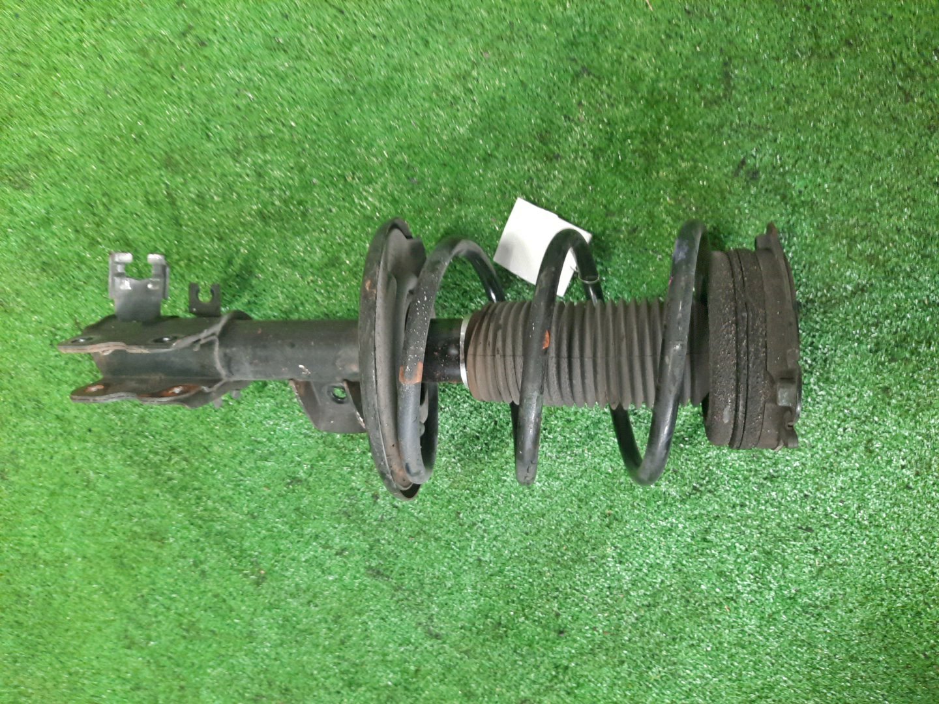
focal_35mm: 25
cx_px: 470
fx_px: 678
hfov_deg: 69.4
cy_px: 352
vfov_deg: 54.9
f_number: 2
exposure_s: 1/33
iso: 326
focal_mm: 4.6
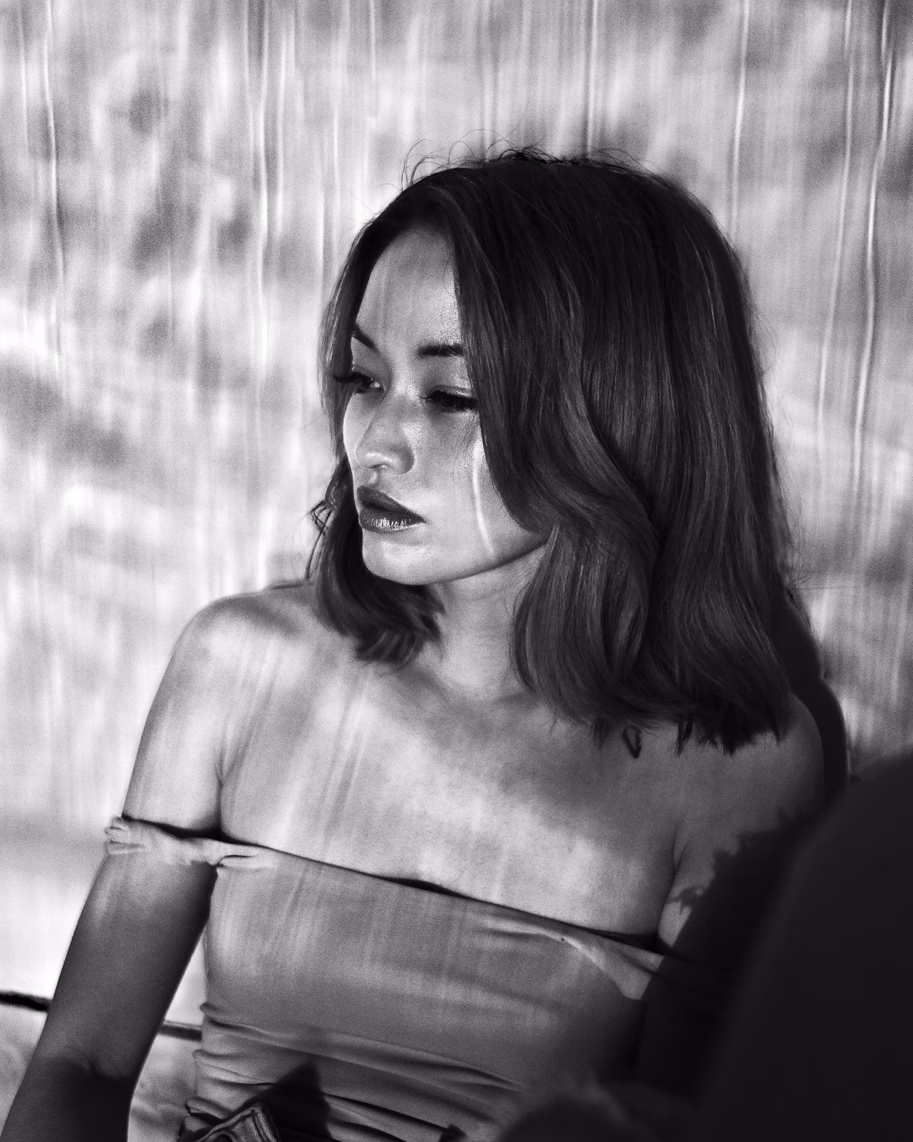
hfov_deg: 28.6
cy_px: 584
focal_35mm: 53
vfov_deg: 35.4
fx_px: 1790
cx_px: 377
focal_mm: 23
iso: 800
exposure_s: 1/1000
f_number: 1.4
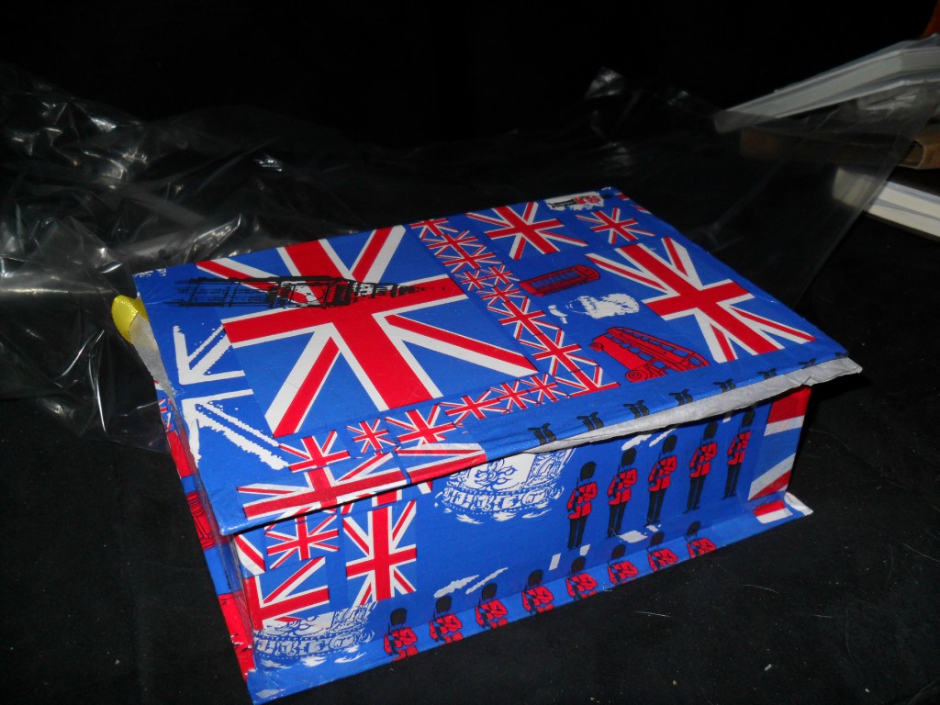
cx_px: 470
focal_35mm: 35
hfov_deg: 52.6
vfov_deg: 40.7
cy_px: 352
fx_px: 950
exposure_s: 1/15
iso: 100
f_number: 7.6
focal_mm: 6.3
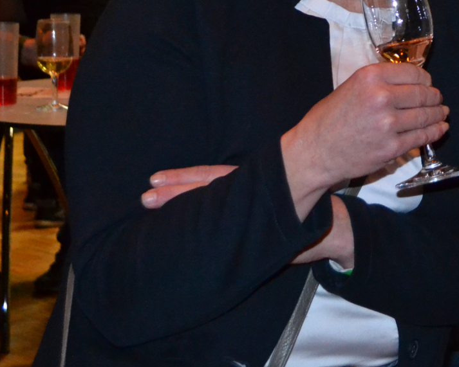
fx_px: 1318
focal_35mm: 97
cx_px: 576
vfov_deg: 15.5
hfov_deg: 18.5
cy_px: -14
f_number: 4
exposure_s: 1/60
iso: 2800
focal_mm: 24
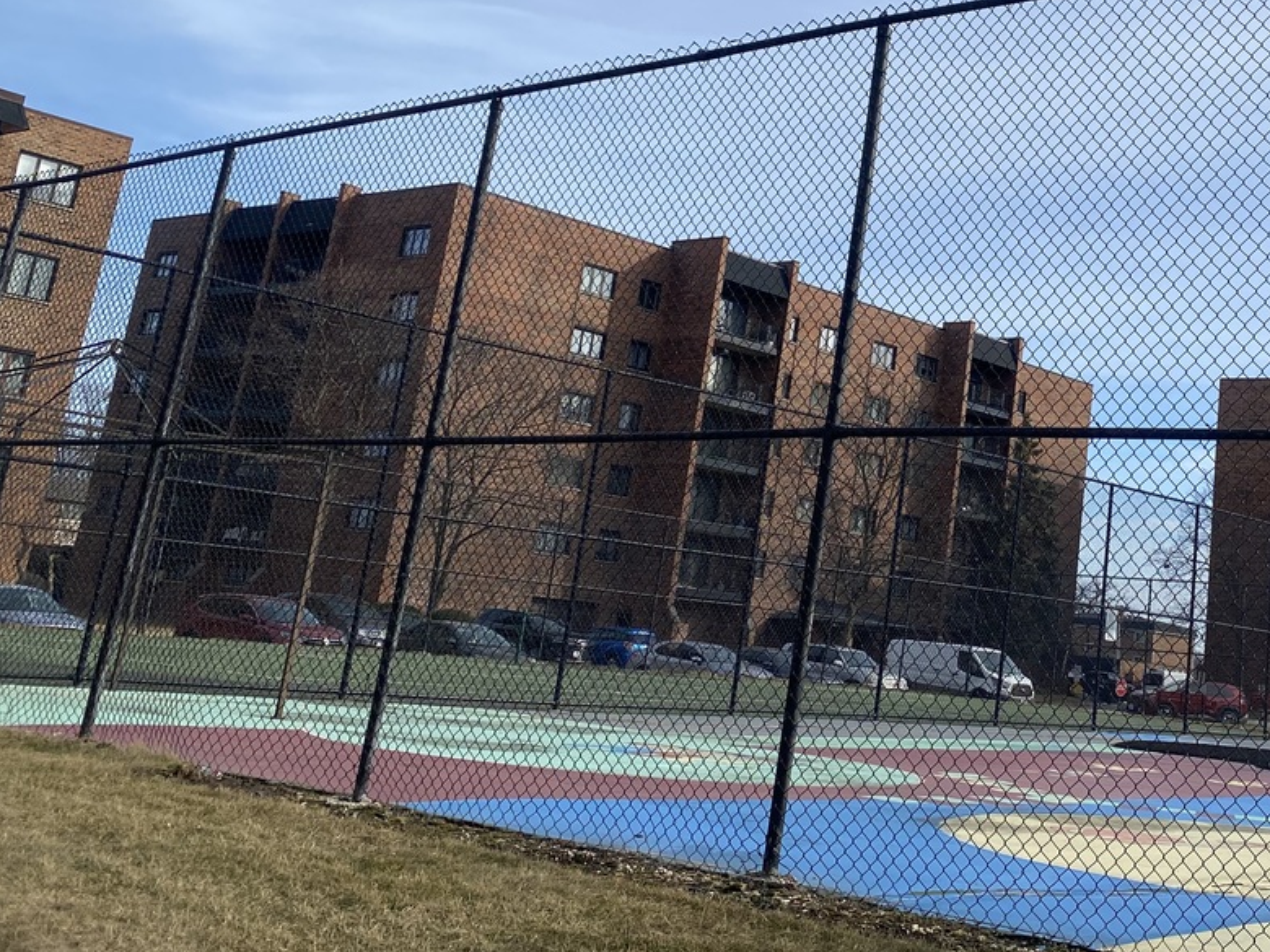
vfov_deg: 29.5
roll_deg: -5.7
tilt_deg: +16.1
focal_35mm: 48
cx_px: 1039
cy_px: 169
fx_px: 1761
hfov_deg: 38.0
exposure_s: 1/3731
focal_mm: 4.25
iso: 32
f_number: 1.8
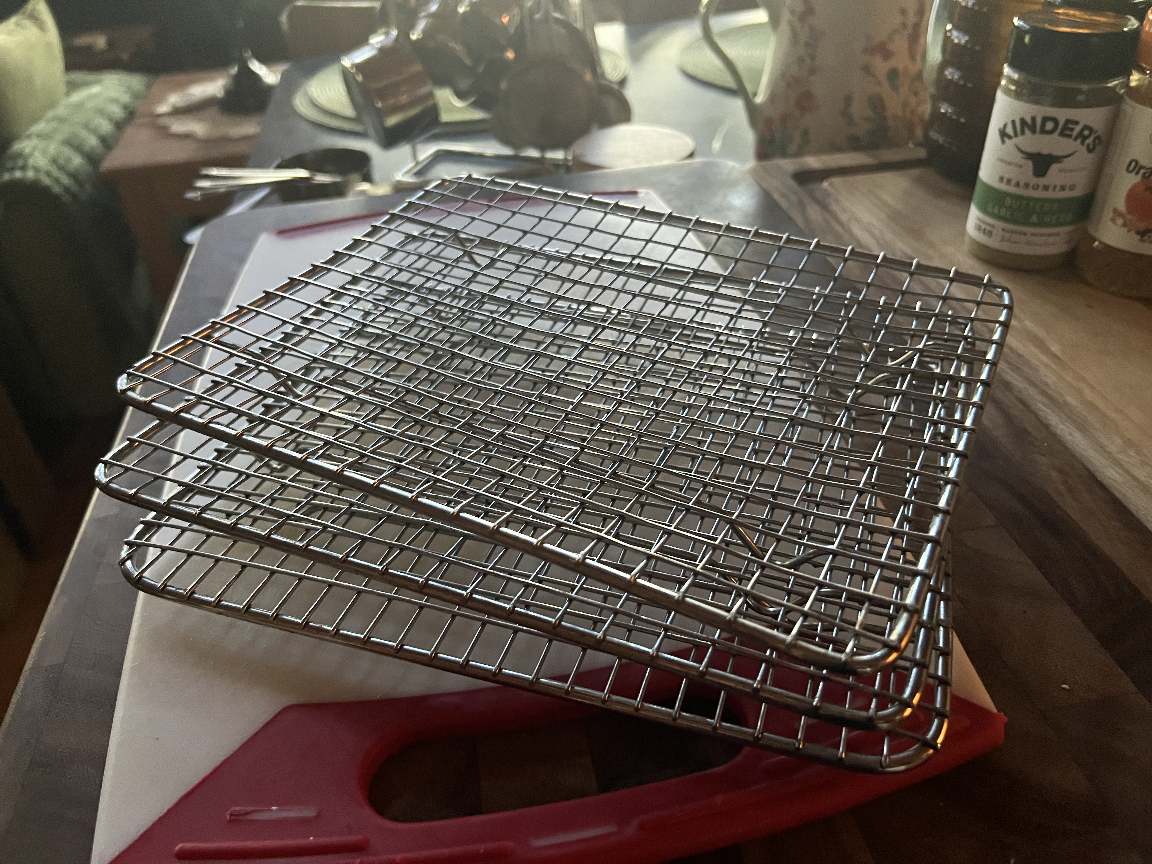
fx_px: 865
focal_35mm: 26
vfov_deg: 53.1
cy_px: 432
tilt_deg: -37.5
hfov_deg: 67.3
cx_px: 576
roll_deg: +4.4
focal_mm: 5.7
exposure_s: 1/37
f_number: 1.5
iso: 640
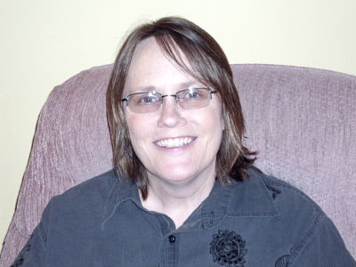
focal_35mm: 114
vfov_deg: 13.0
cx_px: 178
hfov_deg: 17.3
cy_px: 134
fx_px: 1172
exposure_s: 1/60
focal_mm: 18.9
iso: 400
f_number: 5.4
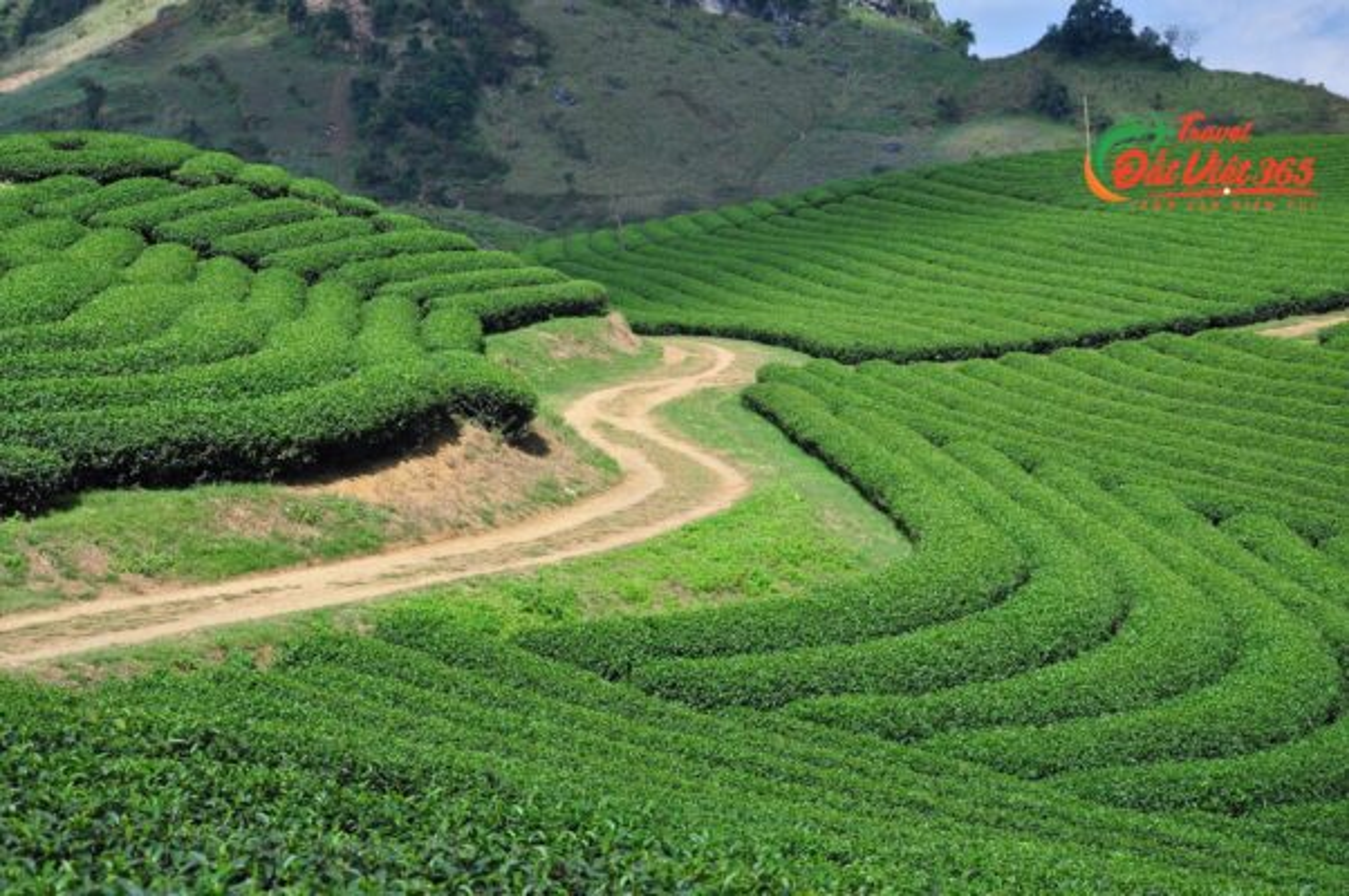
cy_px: 448
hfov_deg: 27.0
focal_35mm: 75
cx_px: 674
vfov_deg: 18.1
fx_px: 2807
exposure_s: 1/500
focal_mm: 50
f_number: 8
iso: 200
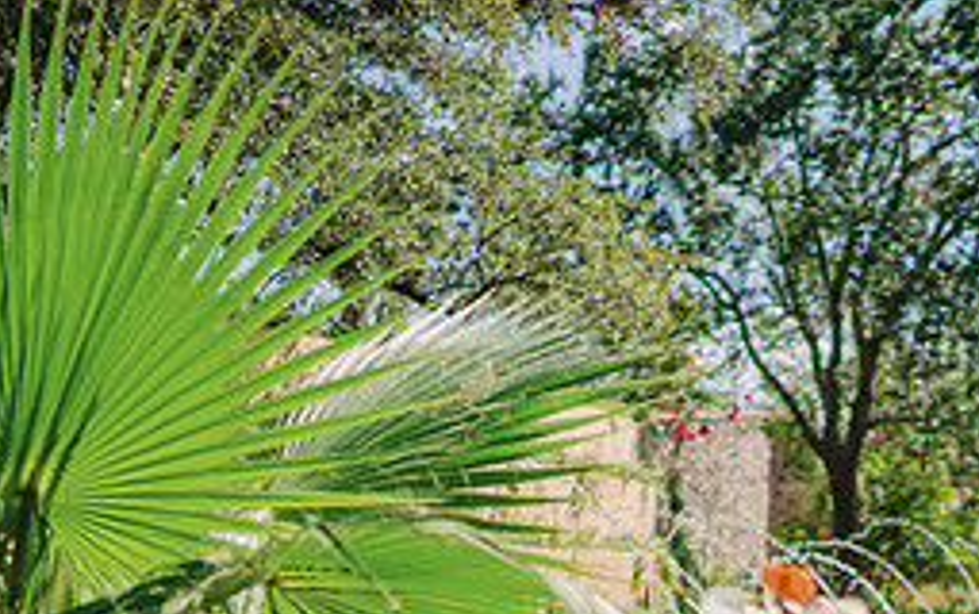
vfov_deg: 15.9
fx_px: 2164
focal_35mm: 81
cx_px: 879
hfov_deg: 24.8
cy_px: 593
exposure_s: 1/3200
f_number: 1.4
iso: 50
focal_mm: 35
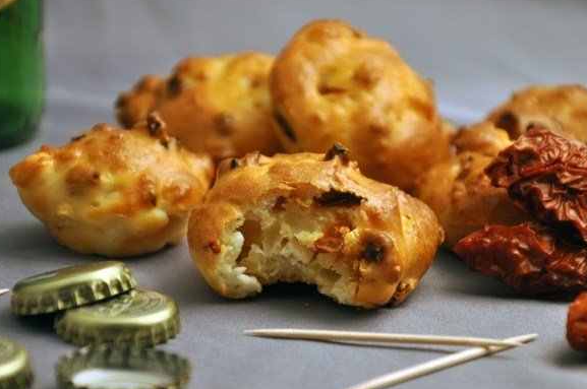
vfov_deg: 7.8
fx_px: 2842
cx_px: 318
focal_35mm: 175
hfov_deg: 11.8
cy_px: 209
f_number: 5.6
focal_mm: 105
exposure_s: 1/125
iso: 280
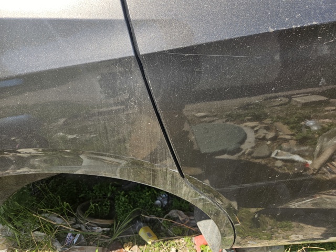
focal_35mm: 23
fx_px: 223
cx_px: 168
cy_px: 126
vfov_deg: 58.9
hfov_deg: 73.9
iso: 40
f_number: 1.8
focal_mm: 5.4
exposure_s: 1/1129
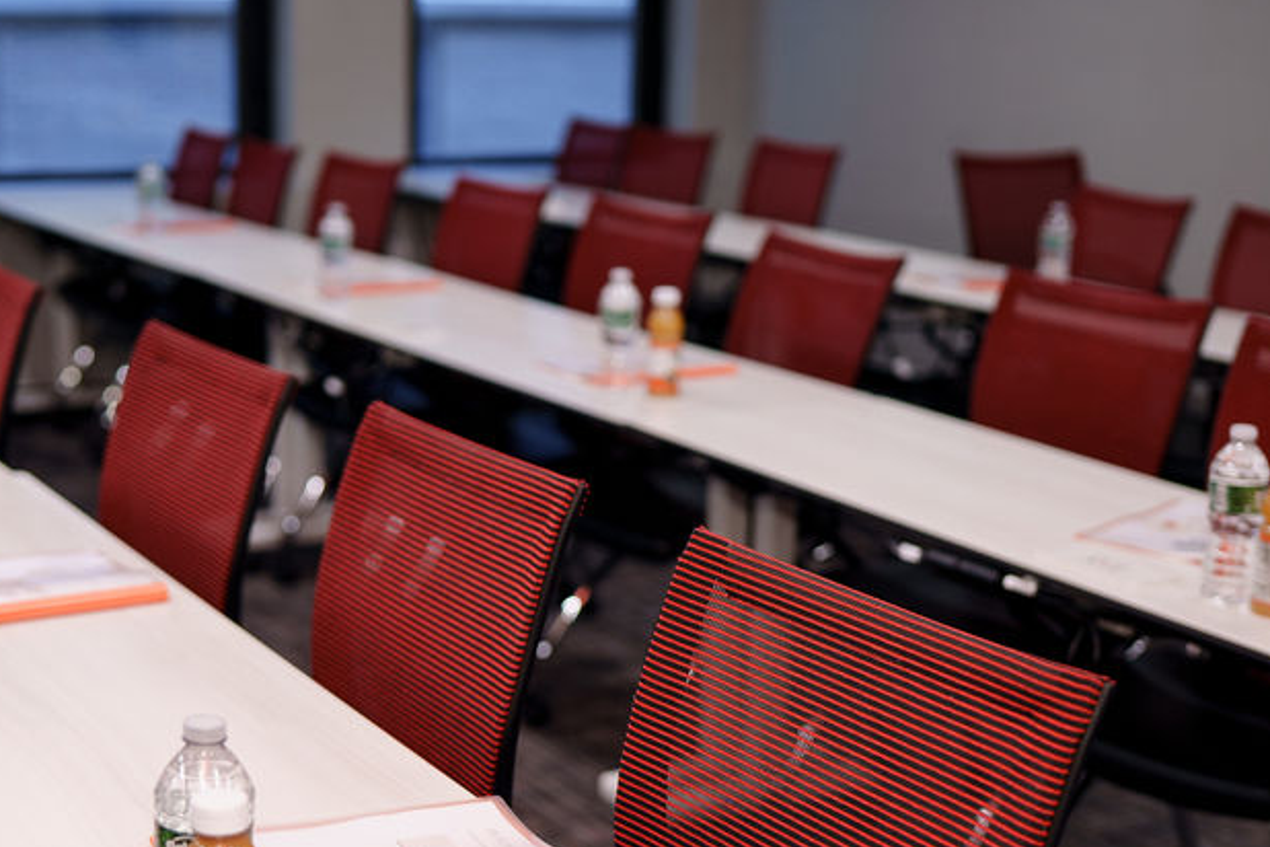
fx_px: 2046
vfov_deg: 23.2
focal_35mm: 58
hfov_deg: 34.4
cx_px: 528
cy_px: 593
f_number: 1.8
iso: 200
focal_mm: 35
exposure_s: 1/250
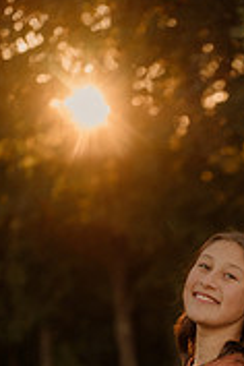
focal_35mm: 127
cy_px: 405
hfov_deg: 10.6
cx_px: 301
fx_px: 1291
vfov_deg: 15.7
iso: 250
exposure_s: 1/640
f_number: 2
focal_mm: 50
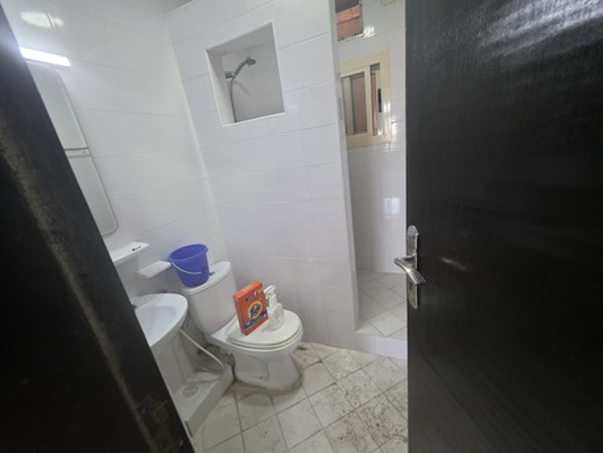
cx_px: 302
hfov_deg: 106.2
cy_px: 226
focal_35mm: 13
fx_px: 227
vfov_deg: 89.9
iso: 320
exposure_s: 1/50
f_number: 1.9
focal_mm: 2.2
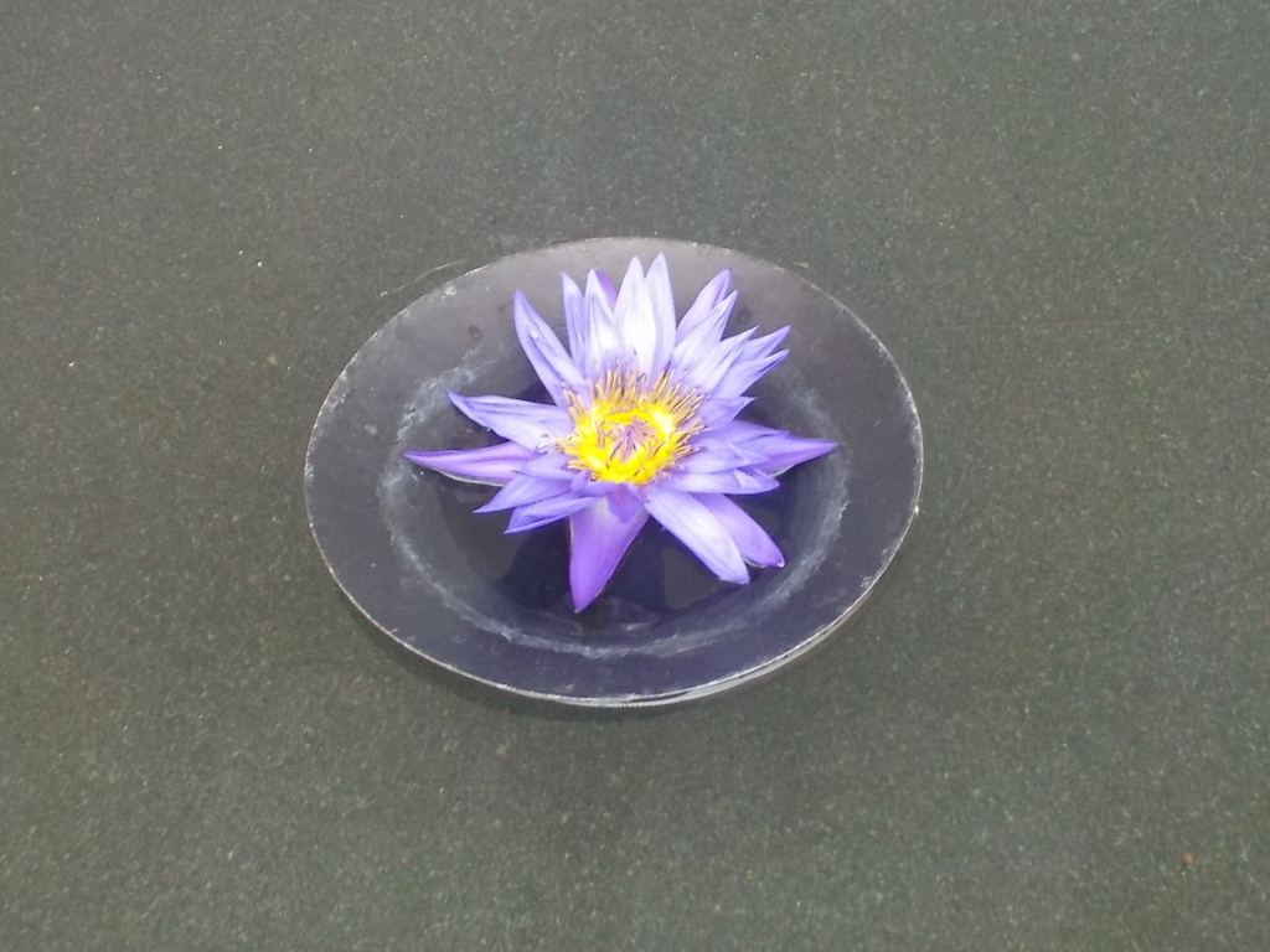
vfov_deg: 16.4
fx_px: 3302
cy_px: 476
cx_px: 635
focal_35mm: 90
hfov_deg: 21.8
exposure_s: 1/30
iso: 500
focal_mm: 12.3
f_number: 5.9
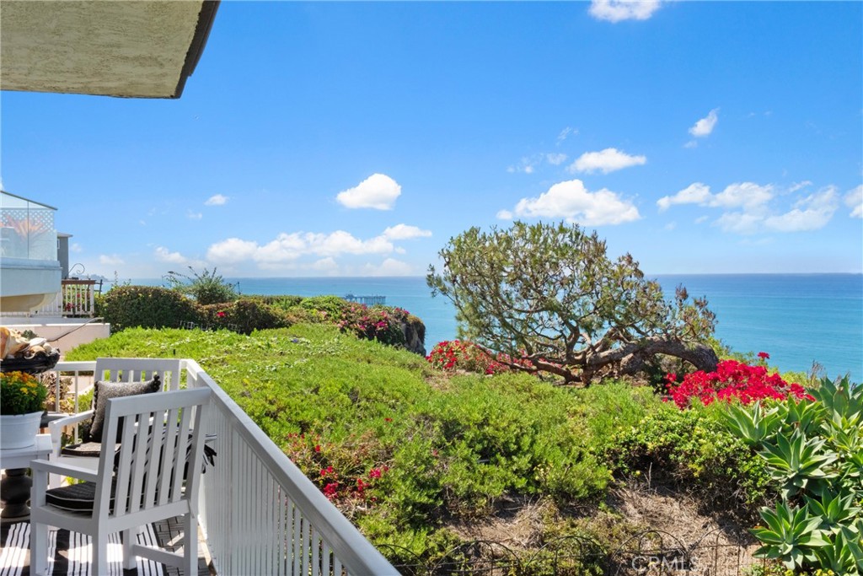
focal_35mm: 36
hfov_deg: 53.1
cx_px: 432
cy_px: 288
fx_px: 863
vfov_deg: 36.9
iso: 500
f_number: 20
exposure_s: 1/80
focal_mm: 24
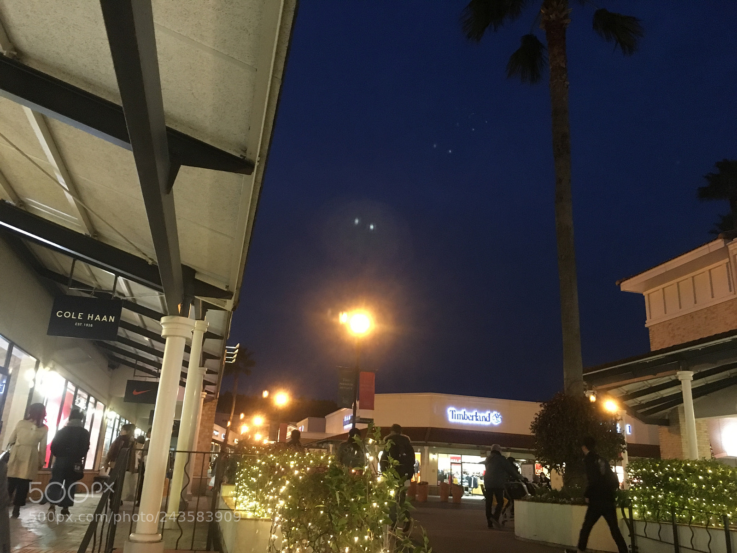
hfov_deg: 61.7
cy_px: 276
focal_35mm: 29
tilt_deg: +17.2
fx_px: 617
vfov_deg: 48.2
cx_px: 368
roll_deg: -3.5
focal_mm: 4.15
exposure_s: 1/15
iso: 250
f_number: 2.2
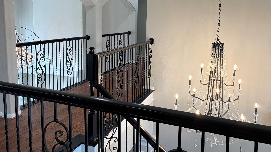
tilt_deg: -5.2
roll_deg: -0.9
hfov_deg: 61.0
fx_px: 230
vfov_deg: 36.2
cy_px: 48
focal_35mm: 32
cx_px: 136
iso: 80
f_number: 1.6
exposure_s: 1/120
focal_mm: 5.96
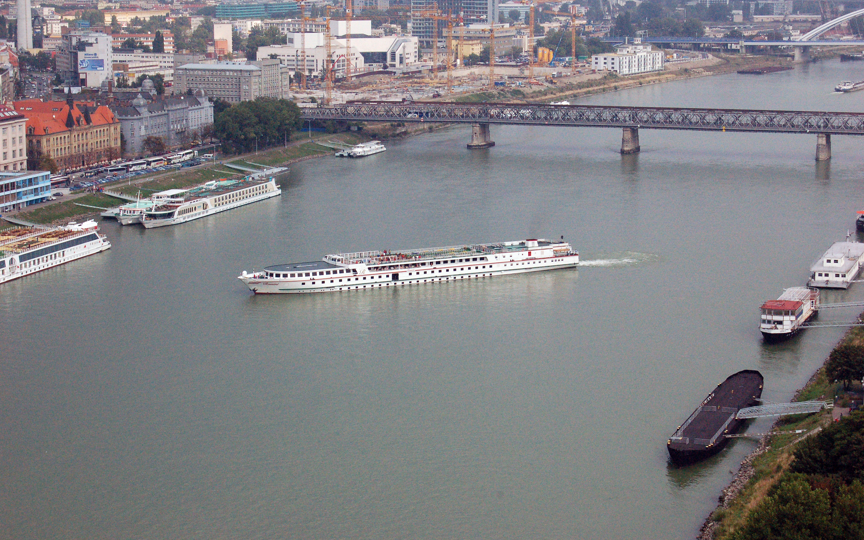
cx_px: 431
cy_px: 266
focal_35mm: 85
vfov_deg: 15.5
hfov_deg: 24.5
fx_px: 1990
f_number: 11
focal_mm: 55
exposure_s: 1/2000
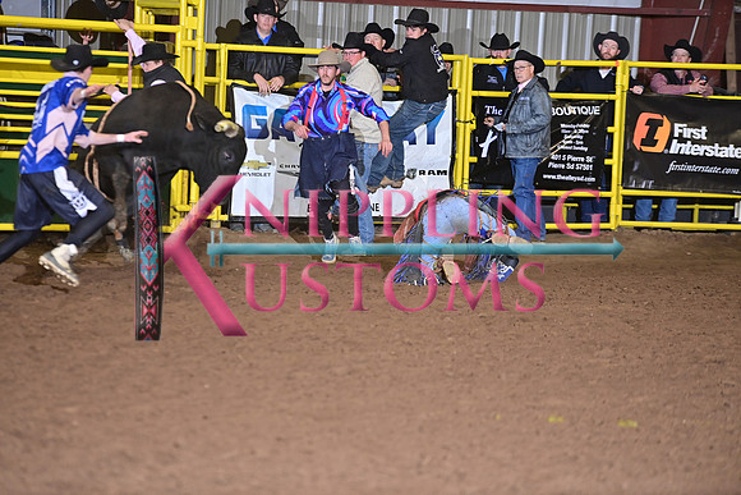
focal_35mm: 200
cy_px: 248
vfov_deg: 6.9
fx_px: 4117
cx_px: 370
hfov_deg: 10.3
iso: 1600
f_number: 3.2
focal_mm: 200
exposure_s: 1/250
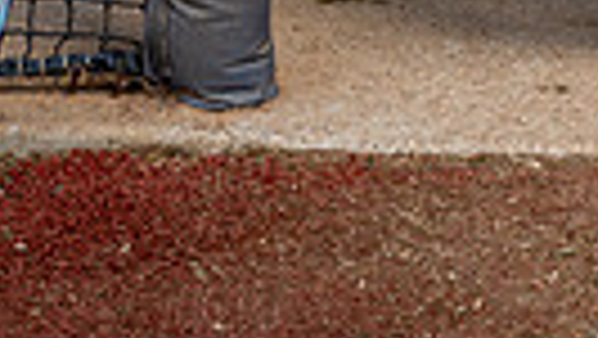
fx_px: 2872
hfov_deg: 11.9
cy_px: -604
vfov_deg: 6.3
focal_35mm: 181
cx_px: 414
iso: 100
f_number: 4
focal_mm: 51
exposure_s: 1/250
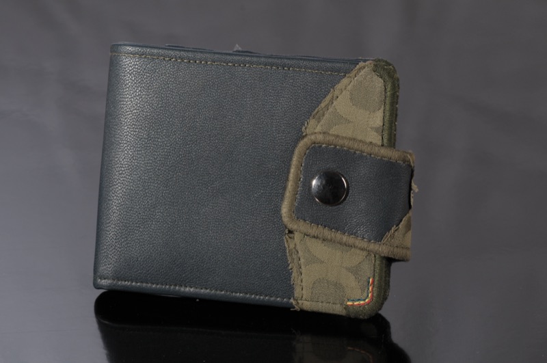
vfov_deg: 7.3
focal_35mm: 188
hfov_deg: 11.0
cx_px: 274
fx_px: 2845
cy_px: 182
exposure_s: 1/125
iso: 200
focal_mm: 125
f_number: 11
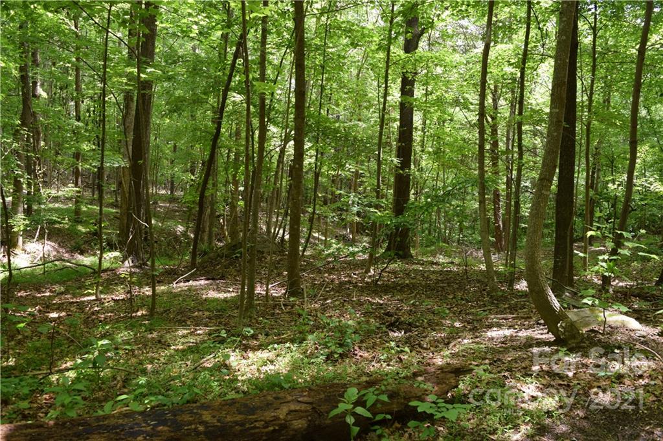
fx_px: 552
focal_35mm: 30
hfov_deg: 61.9
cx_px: 332
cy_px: 220
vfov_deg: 43.6
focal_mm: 20
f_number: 5
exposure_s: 1/100
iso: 400
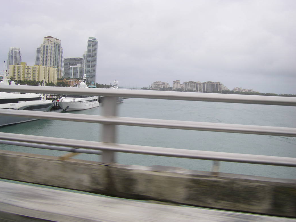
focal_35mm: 39
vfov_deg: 36.8
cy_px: 113
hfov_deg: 47.9
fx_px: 333
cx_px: 145
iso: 64
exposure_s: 1/200
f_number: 3.5
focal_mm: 6.3
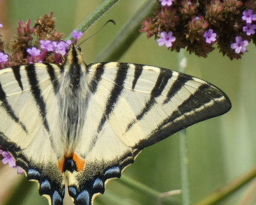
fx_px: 5962
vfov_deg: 2.0
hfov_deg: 2.5
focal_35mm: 787
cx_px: 83
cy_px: 138
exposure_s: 1/125
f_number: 5.6
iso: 80
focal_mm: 89.5
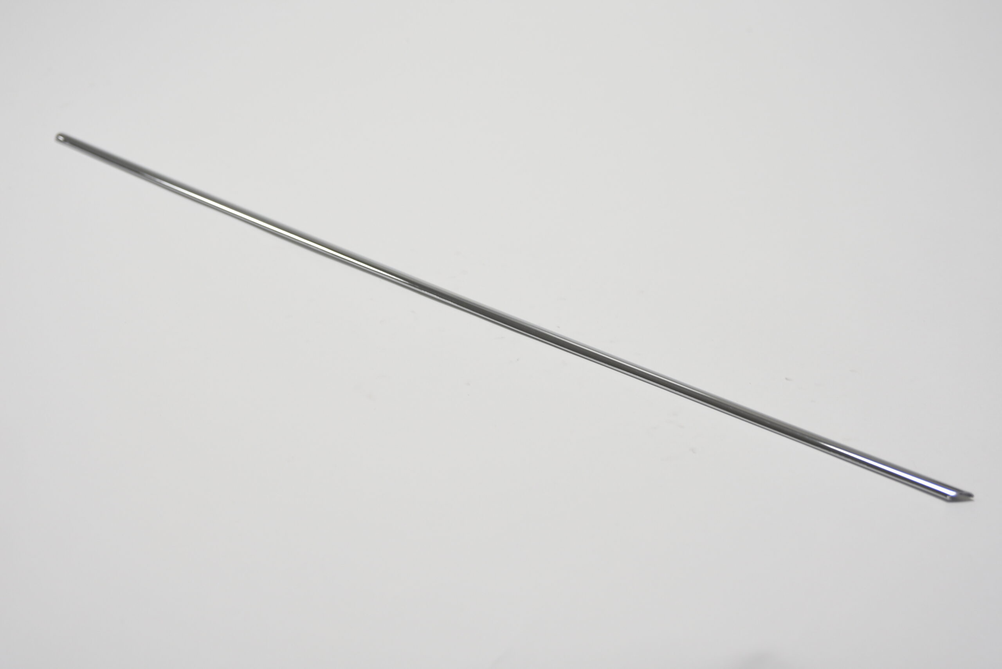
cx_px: 501
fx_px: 1754
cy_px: 334
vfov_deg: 21.6
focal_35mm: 63
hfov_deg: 31.9
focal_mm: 42
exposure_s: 1/100
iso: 320
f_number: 2.8
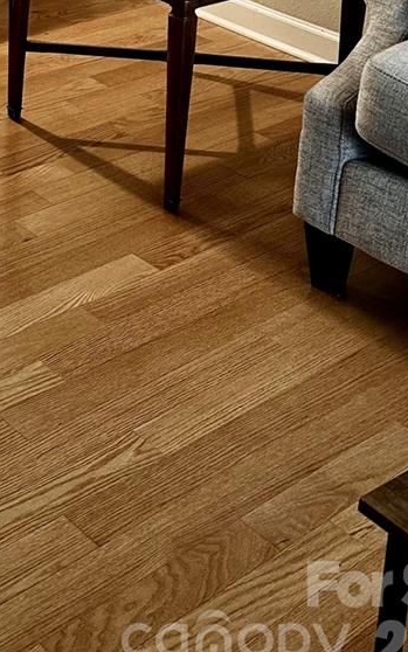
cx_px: -157
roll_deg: -1.4
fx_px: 1245
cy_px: -207
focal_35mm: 70
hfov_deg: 17.2
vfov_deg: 25.2
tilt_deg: -9.5
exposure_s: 1/60
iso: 200
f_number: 1.78
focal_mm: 6.86
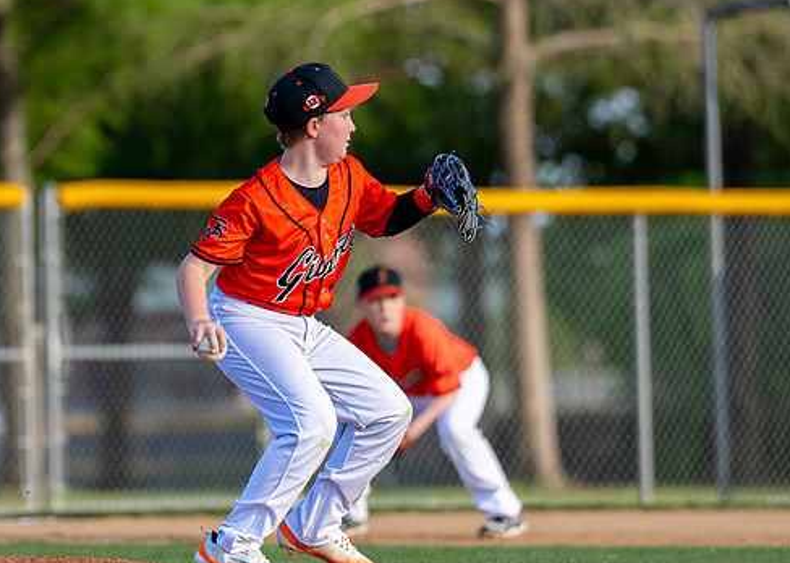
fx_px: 10225
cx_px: 212
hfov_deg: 4.4
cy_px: 206
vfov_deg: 3.2
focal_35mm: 456
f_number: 2.8
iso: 250
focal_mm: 200
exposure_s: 1/1600
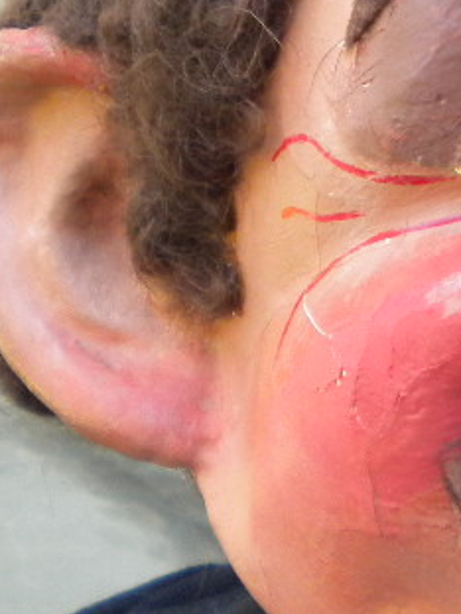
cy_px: 240
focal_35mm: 115
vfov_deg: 17.1
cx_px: 642
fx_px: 2042
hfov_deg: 12.4
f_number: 3.1
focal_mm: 6.3
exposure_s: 1/55.2
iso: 215
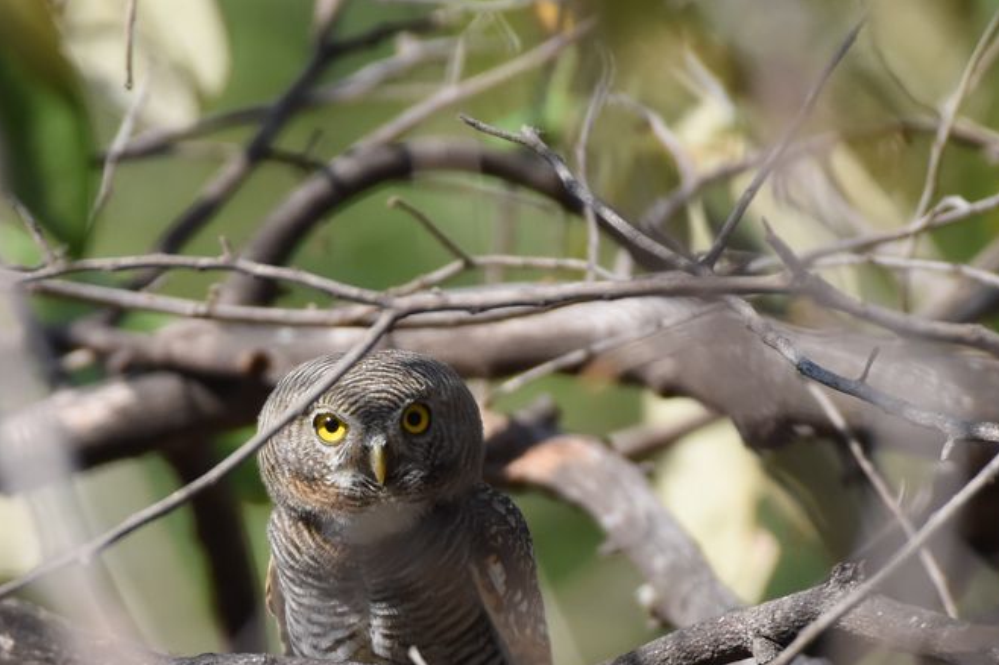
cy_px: 442
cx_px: 363
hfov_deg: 1.1
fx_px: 50588
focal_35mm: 1824
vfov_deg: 0.8
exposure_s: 1/2000
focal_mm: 500
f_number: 5.6
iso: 800
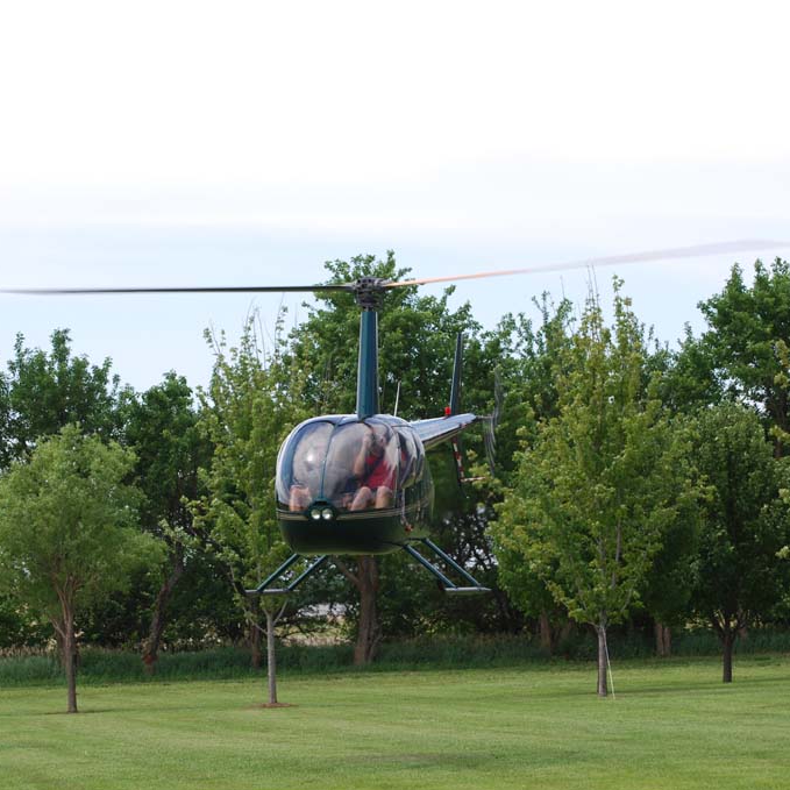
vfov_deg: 9.9
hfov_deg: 9.9
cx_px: 327
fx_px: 4570
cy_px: 394
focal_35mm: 177
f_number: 7.1
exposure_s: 1/200
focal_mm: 92
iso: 100
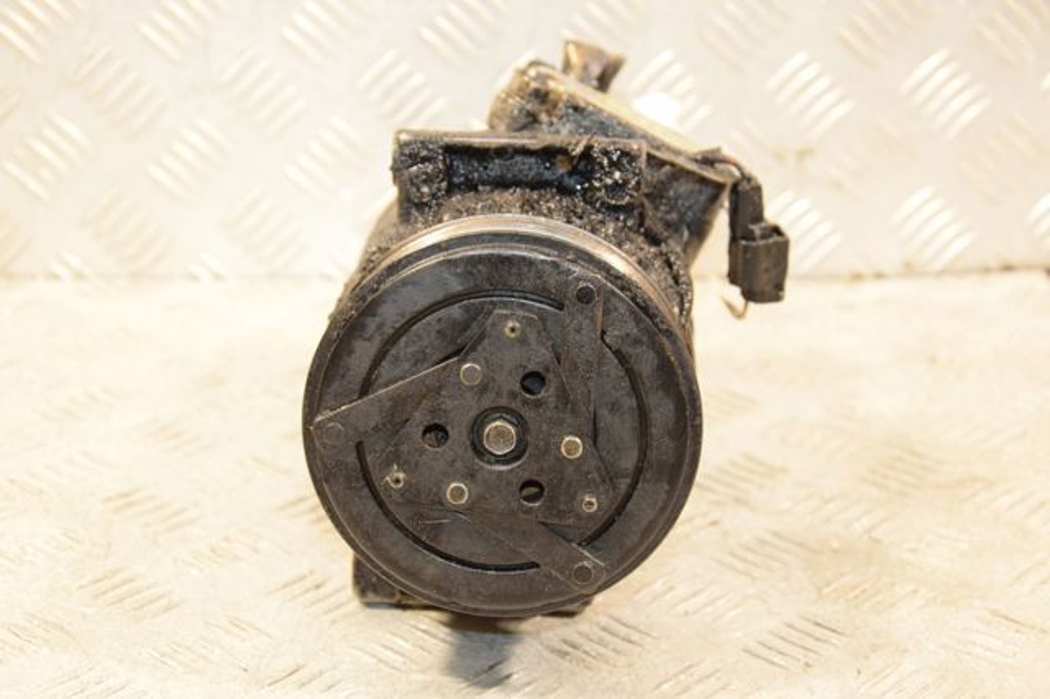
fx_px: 2186
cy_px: 350
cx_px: 525
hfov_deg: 27.0
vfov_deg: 18.2
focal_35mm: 75
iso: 1600
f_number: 5.6
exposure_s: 1/100
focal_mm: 50
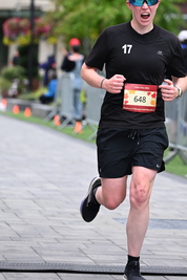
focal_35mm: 216
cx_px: 149
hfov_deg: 6.4
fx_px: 1683
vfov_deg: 9.5
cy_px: 21
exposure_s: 1/2000
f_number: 2.8
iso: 640
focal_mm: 105
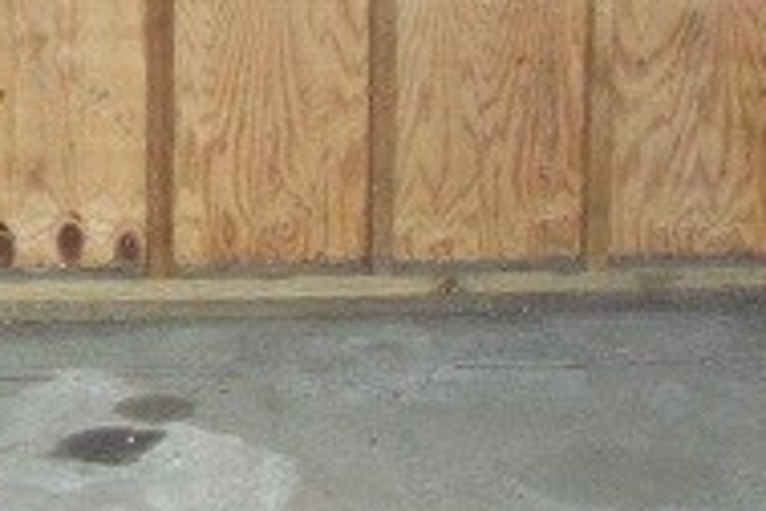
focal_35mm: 120
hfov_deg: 17.1
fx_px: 2553
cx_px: 397
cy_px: -276
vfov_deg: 11.0
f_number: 2.8
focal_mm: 6.3
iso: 400
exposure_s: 1/45
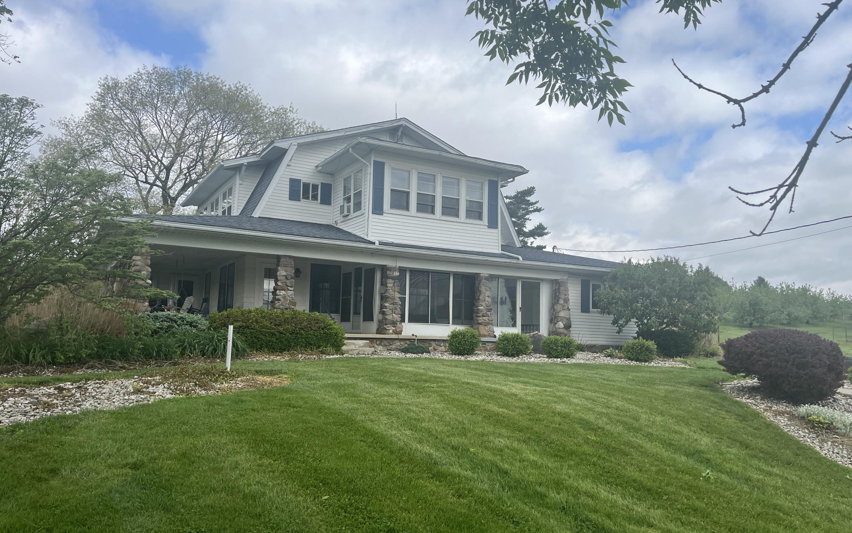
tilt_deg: +5.1
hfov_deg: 66.5
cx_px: 425
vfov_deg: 44.5
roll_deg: +0.5
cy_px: 281
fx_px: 650
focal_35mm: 28
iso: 50
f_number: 1.6
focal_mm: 5.1
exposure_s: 1/3135
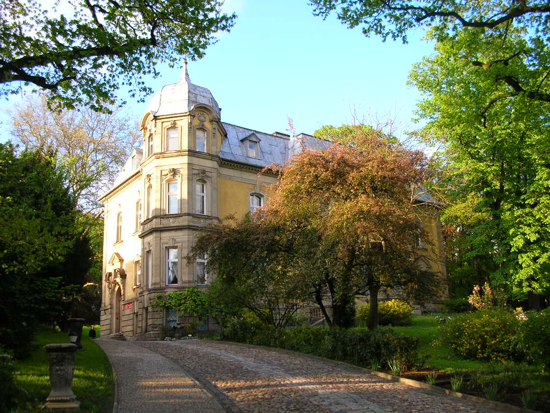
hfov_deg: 52.6
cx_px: 275
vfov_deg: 40.7
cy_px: 206
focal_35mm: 35
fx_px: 556
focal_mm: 5.8
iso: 50
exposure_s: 1/135
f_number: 2.8
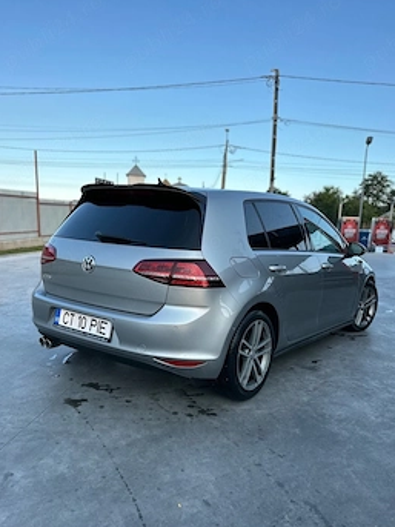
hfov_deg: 49.7
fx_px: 426
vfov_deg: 63.3
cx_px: 203
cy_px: 290
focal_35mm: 28
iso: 80
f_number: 1.78
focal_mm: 6.86
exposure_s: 1/935
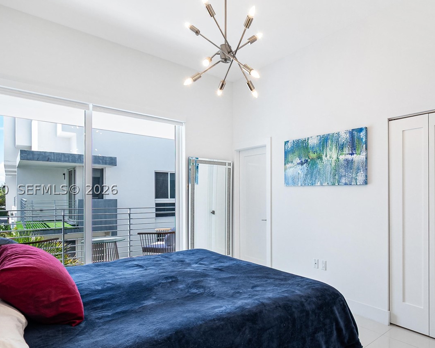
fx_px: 270
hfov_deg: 75.9
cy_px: 189
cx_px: 278
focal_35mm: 21
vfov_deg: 65.4
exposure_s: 1/20
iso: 100
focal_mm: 7
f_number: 5.6
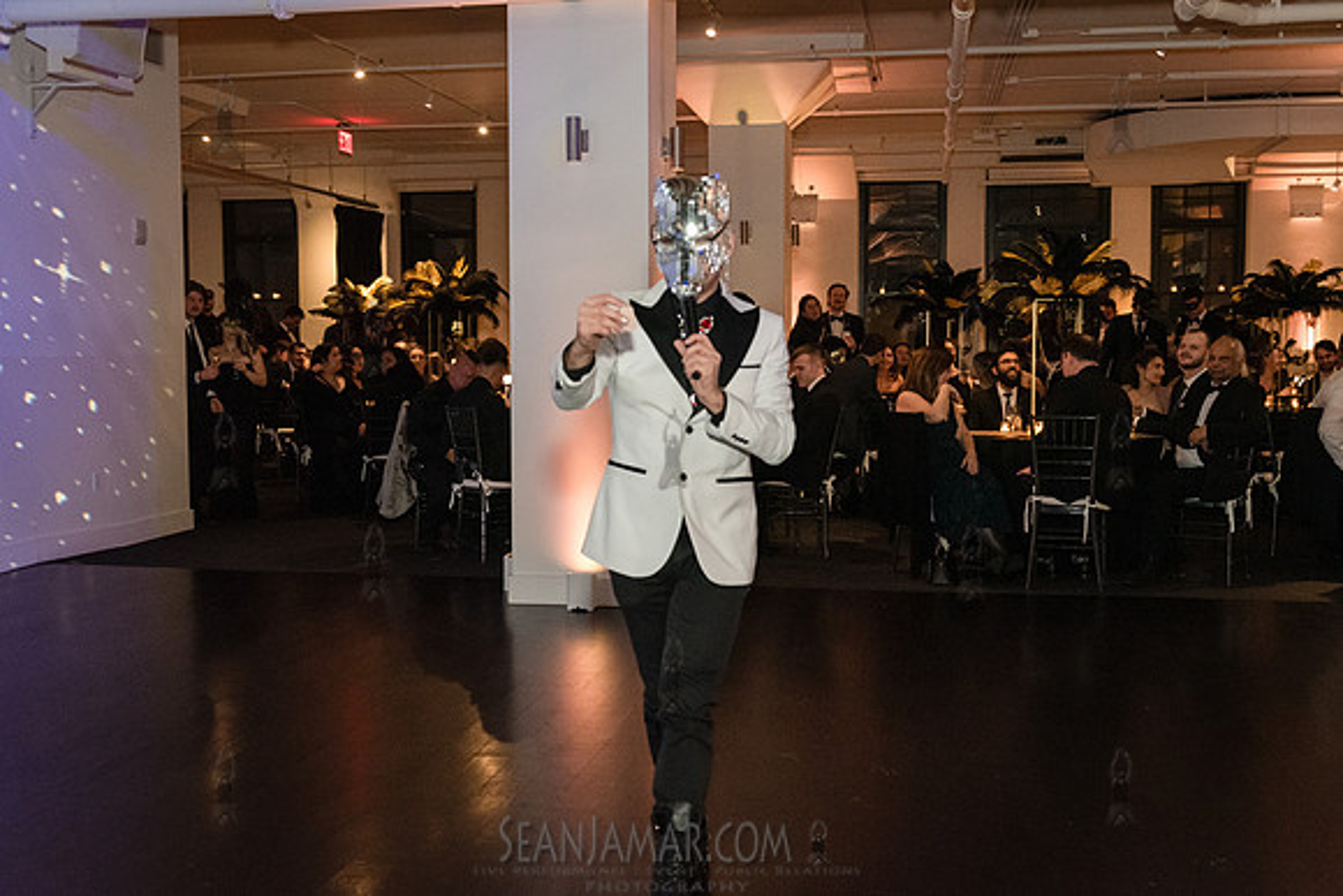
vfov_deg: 34.3
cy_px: 448
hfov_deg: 49.6
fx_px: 1453
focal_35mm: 39
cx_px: 672
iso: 8000
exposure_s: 1/160
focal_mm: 38
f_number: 3.5
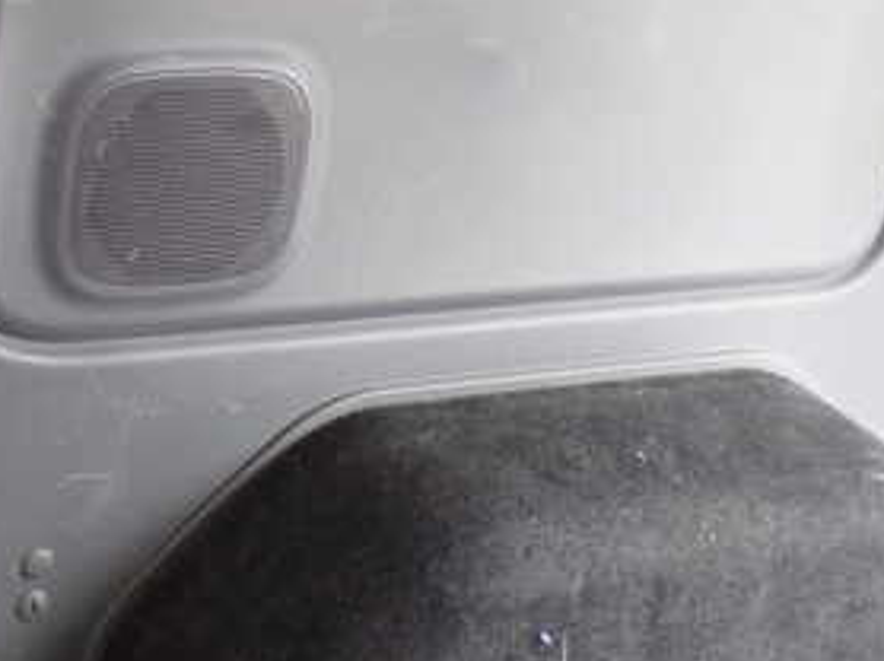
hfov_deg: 20.3
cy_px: 270
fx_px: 2424
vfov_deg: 15.5
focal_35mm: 95
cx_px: 95
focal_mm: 7.84
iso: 320
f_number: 2.9
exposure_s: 1/40
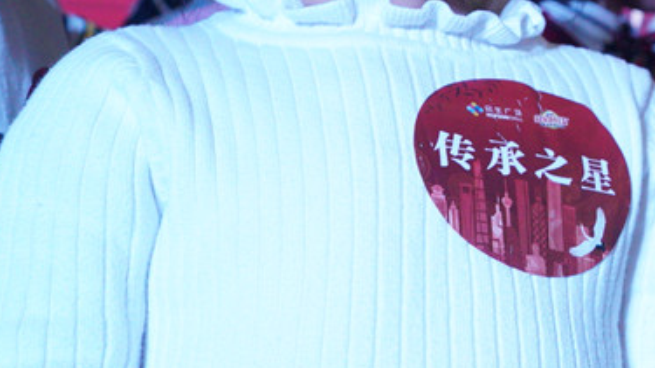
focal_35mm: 94
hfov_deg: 19.6
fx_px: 1633
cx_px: 994
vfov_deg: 12.7
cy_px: 15
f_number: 6.3
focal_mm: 28
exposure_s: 1/400
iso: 2500
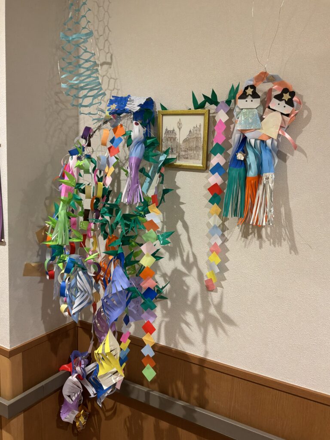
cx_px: 165
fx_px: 356
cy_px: 220
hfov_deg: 49.7
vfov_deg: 63.4
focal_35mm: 28
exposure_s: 1/60
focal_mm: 3
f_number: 1.8
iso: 100
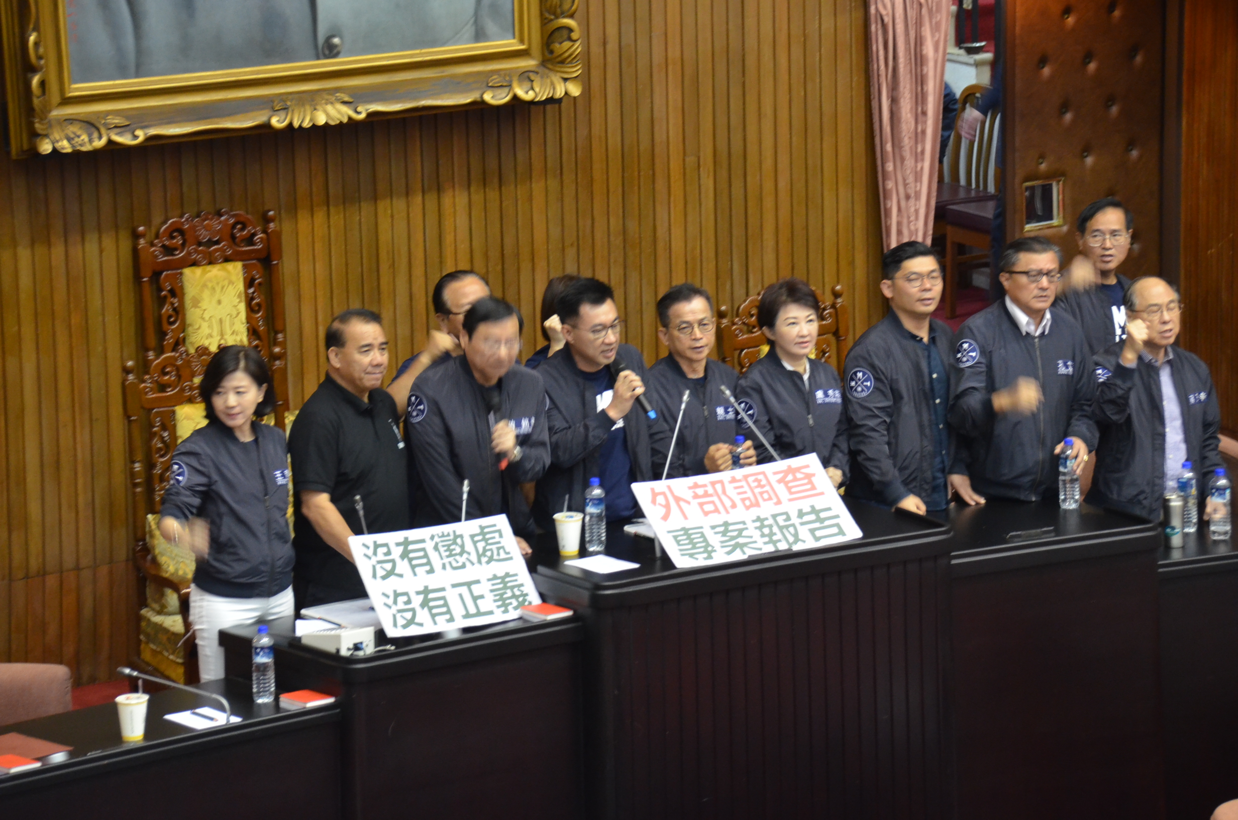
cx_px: 619
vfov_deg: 7.3
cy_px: 410
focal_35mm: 188
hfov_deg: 11.0
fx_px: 6435
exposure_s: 1/25
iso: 1600
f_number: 5.6
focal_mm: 125
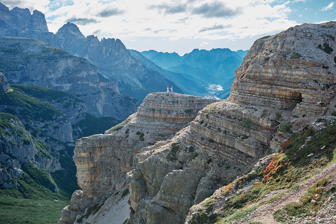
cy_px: 112
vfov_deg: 37.9
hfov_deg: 54.4
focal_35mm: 35
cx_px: 168
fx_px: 327
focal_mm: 23
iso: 125
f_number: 3.2
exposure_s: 1/850
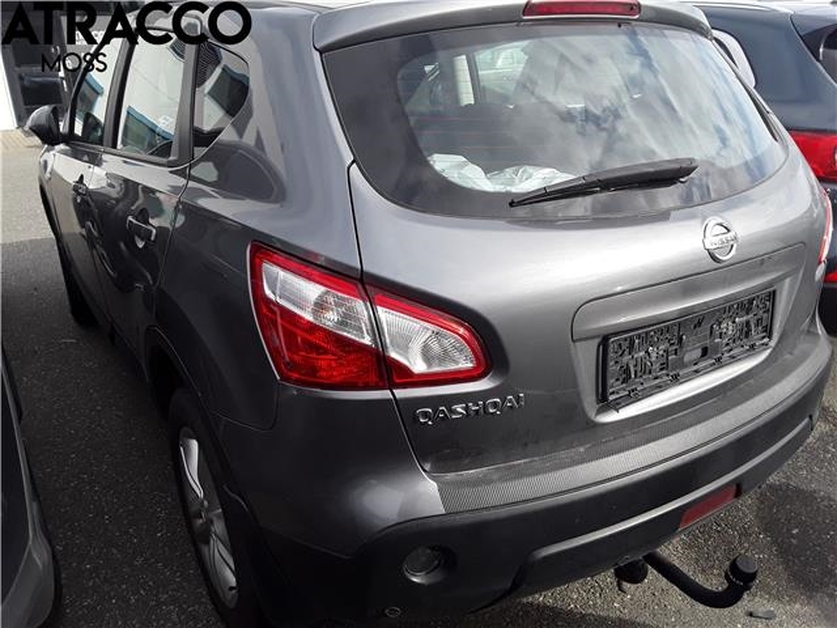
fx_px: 677
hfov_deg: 63.4
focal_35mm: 28
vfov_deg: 49.7
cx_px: 418
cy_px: 314
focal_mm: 2.91
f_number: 1.9
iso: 40
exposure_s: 1/709
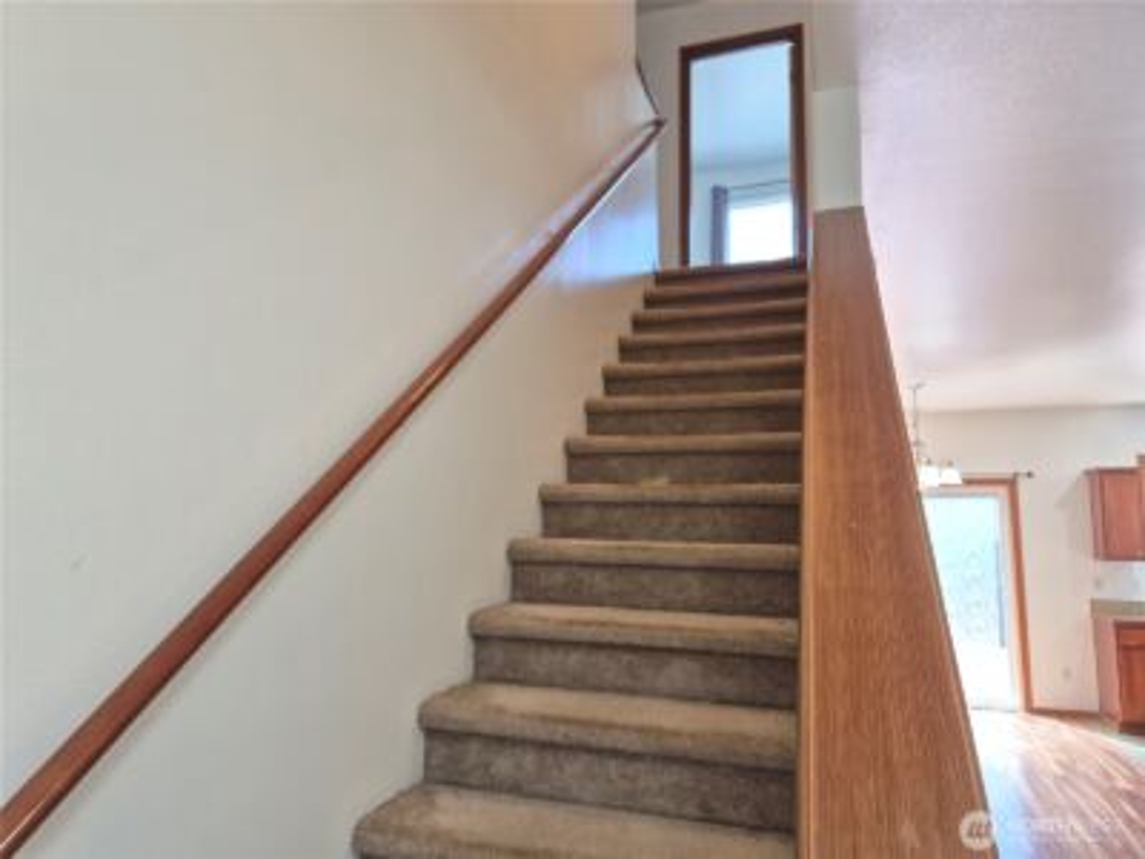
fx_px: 761
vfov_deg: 58.9
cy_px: 430
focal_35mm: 23
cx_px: 572
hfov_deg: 73.9
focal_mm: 5.4
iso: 200
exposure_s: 1/120
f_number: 1.8
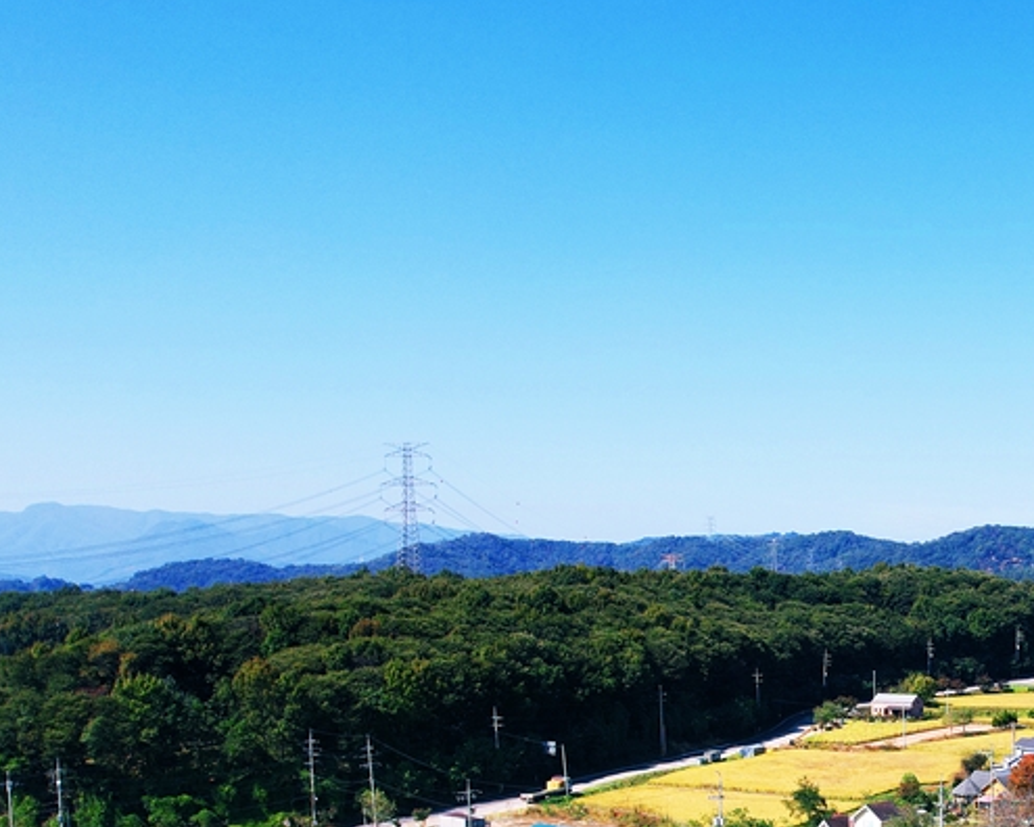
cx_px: 925
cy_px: 770
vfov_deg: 29.9
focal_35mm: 48
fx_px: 1469
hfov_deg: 36.4
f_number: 2.8
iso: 110
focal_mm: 8.38
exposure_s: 1/1250
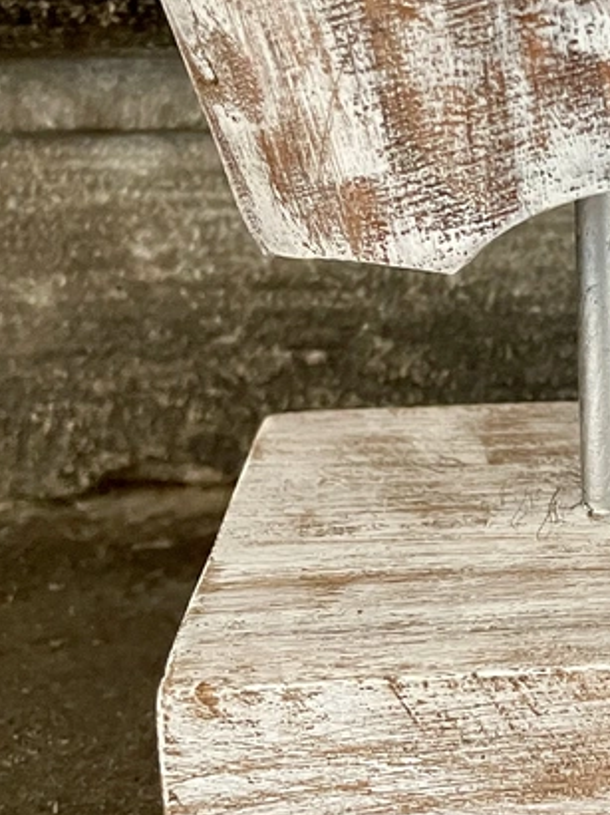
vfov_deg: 30.3
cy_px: 392
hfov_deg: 22.2
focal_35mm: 64
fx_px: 1505
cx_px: 592
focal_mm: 4.2
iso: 500
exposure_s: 1/56
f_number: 1.6
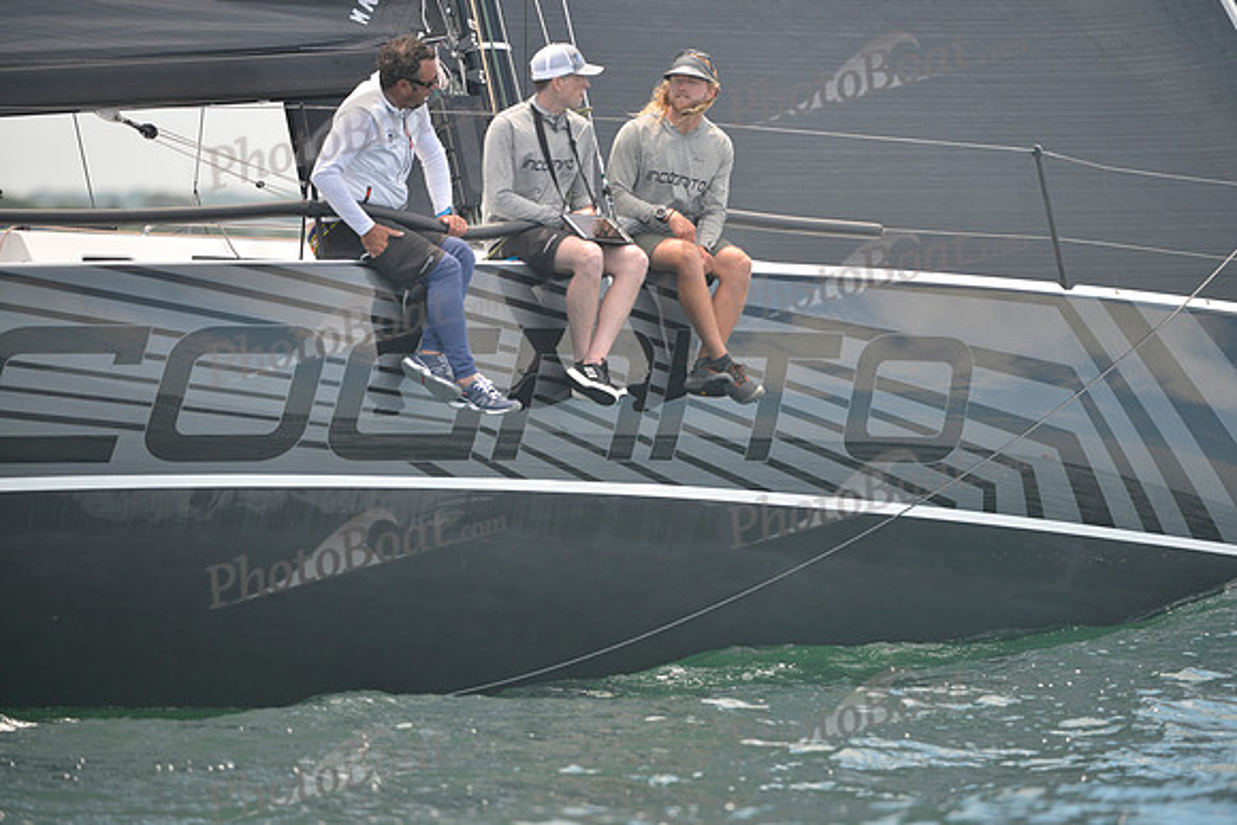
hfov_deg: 9.4
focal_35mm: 220
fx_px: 7561
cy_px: 412
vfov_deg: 6.2
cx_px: 618
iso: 280
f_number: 4
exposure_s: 1/800
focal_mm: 220
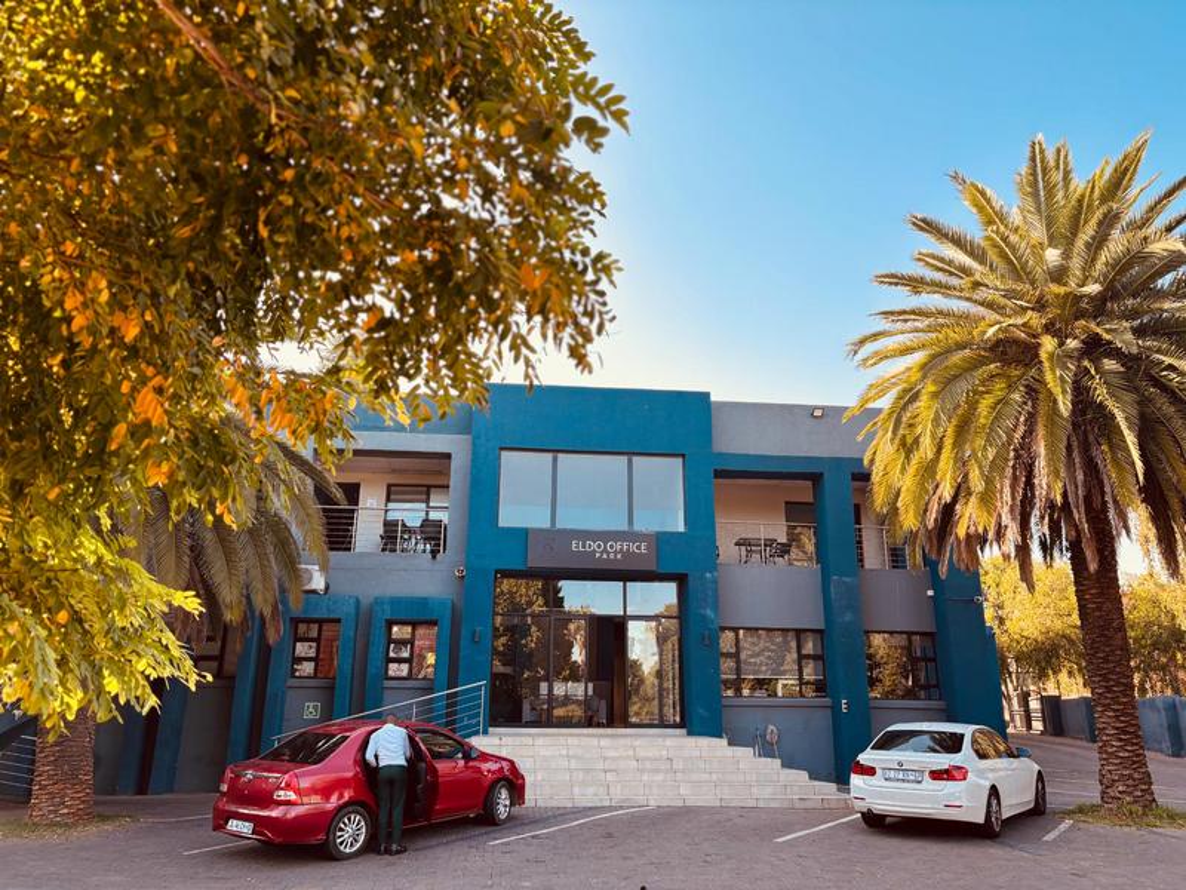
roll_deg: -0.6
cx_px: 593
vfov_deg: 53.1
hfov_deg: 67.3
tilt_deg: +17.0
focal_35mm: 26
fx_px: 891
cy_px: 445
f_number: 1.6
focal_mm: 5.96
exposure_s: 1/250
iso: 50
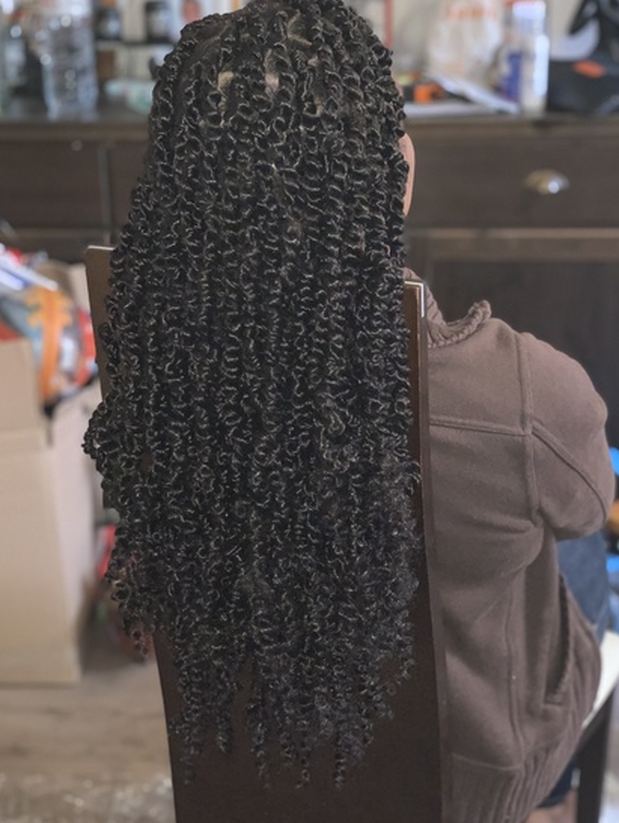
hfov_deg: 25.7
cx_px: 309
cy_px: 399
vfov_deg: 33.8
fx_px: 1357
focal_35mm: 57
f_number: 2.4
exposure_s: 1/30
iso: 250
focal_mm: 6
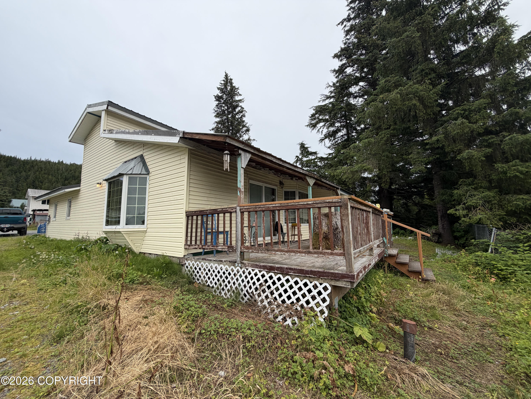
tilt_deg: +6.6
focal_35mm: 14
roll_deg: +0.4
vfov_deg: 85.7
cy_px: 200
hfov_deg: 102.1
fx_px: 215
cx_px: 266
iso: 50
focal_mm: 2.22
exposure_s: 1/502
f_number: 2.2
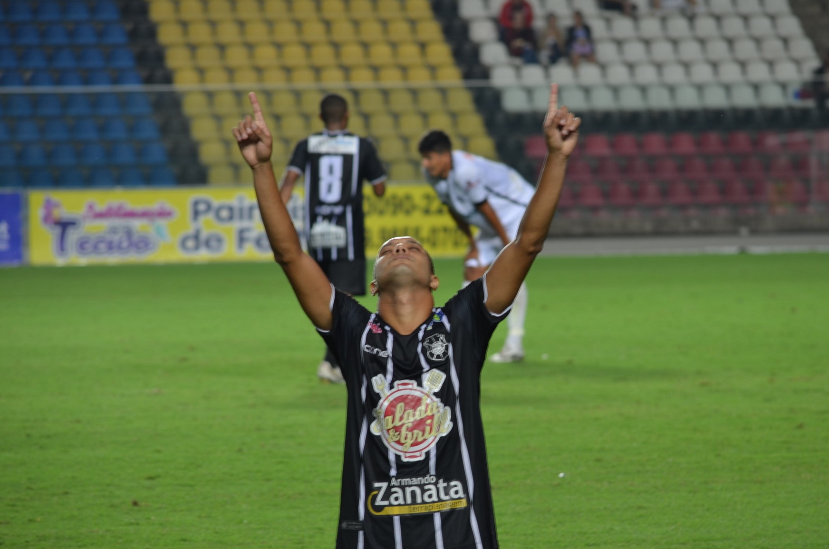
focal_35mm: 267
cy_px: 314
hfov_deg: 7.7
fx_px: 6126
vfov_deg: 5.1
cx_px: 450
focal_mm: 155
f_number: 5
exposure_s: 1/30
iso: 100
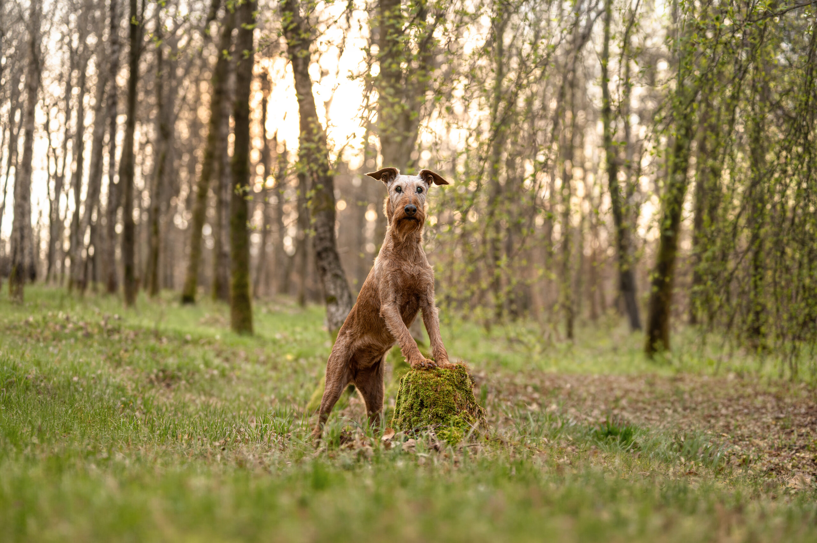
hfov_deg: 39.6
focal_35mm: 50
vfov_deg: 27.0
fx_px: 1134
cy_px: 272
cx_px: 408
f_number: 1.8
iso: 200
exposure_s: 1/250
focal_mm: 50
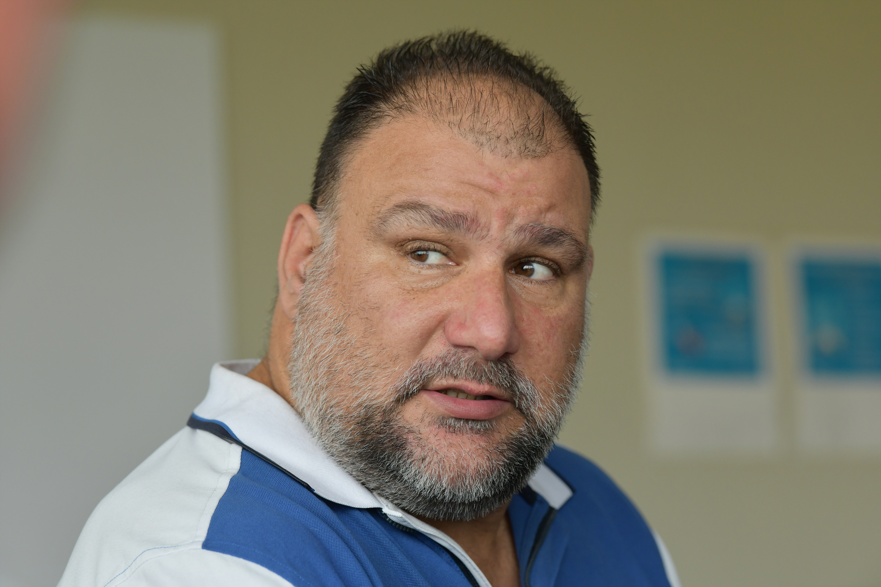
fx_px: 3058
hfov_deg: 16.4
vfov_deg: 11.0
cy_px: 294
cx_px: 440
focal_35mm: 125
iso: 1000
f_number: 5
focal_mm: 125
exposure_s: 1/320
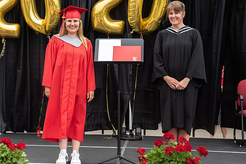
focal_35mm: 75
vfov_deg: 18.2
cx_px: 78
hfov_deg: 26.8
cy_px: 66
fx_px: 512
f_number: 5.6
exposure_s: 1/500
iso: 500
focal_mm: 52
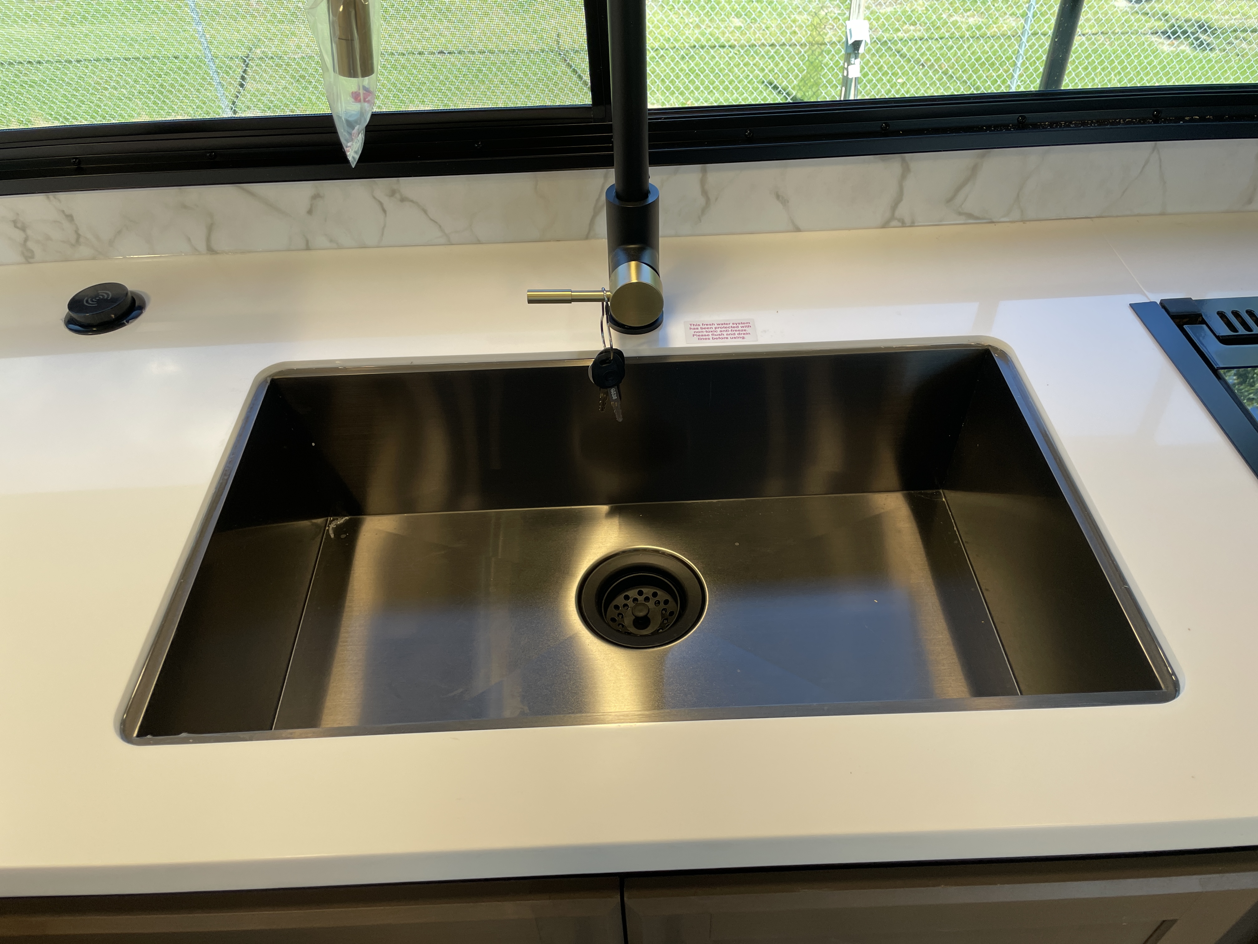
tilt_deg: -43.2
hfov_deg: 67.3
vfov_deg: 53.1
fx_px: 945
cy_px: 472
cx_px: 629
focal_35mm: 26
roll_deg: +2.0
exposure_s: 1/121
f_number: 1.6
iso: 64
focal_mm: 4.2
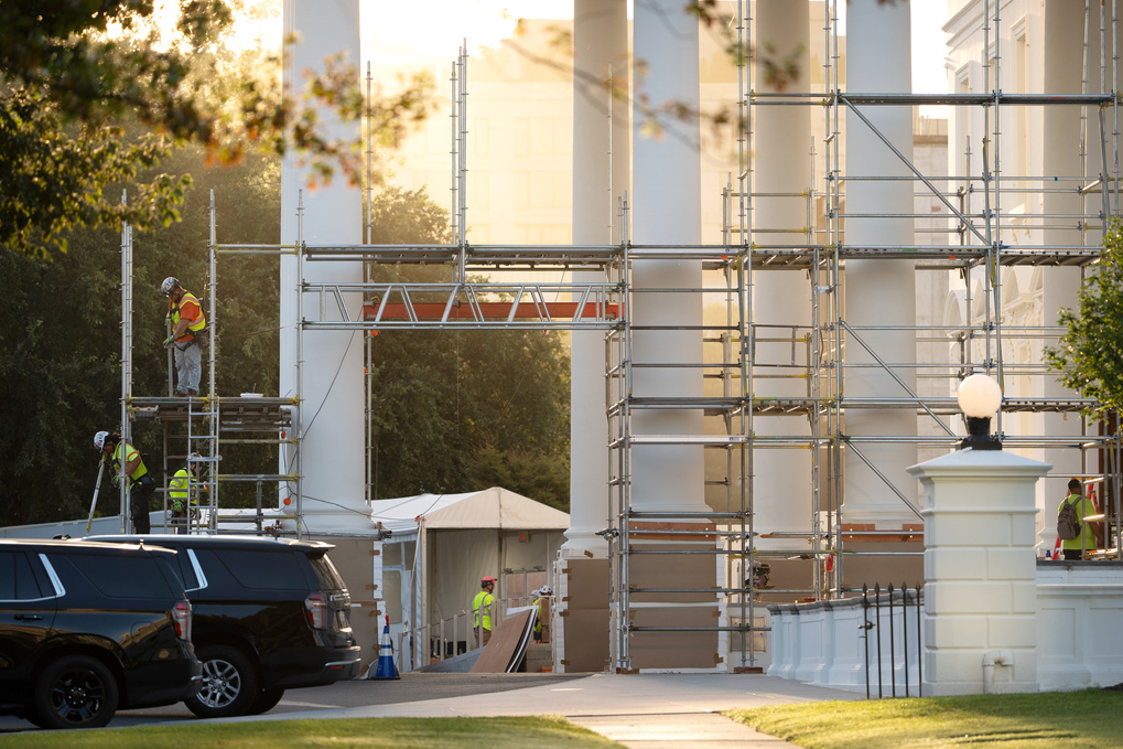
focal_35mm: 201
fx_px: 6269
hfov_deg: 10.2
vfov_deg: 6.8
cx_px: 562
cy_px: 375
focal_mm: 200
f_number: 2.8
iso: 125
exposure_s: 1/500
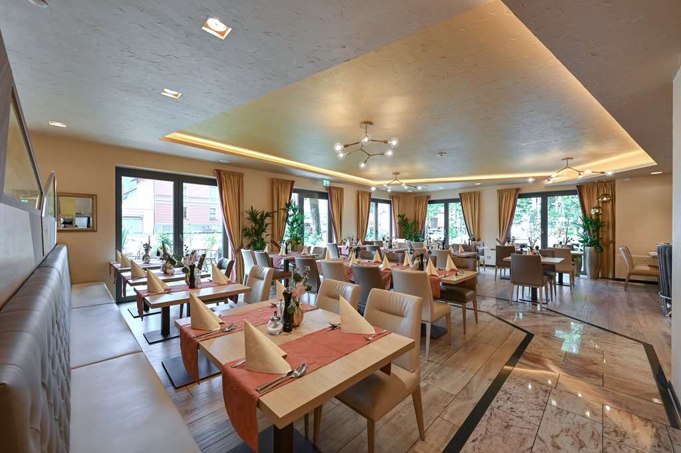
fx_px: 265
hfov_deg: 104.3
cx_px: 340
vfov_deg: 81.1
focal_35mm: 14
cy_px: 226
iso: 320
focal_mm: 14
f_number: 8
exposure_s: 1/30
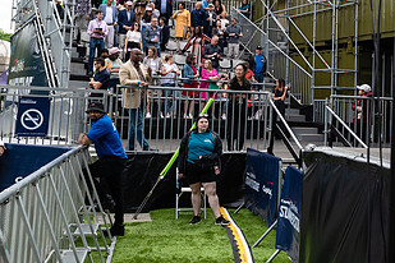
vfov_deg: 29.3
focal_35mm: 45
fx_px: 494
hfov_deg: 43.3
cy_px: 61
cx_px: 248
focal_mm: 24
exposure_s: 1/400
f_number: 4.5
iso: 640
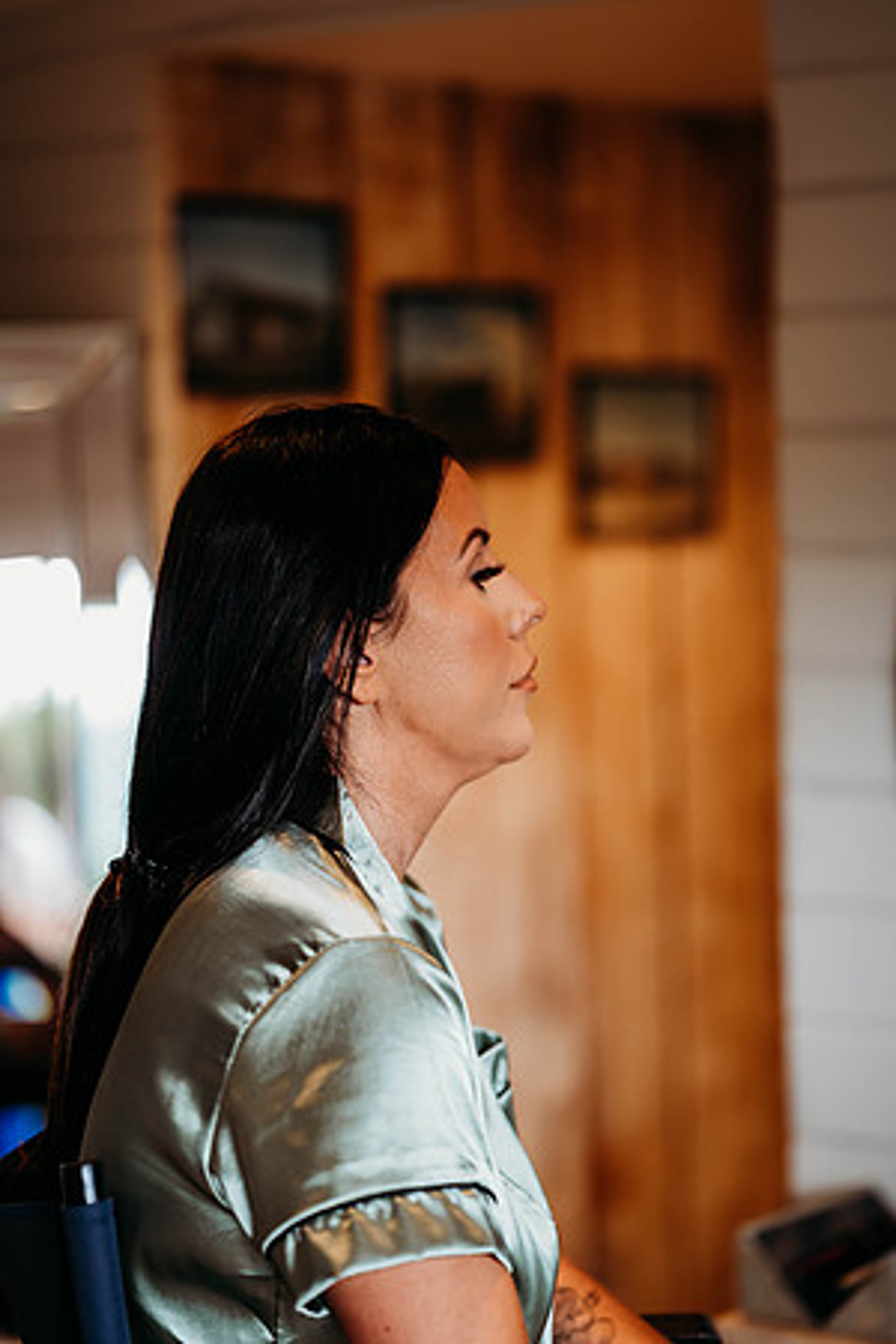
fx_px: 3173
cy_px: 672
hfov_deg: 16.1
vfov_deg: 23.9
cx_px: 448
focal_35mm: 85
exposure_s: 1/320
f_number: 1.8
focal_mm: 85
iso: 400
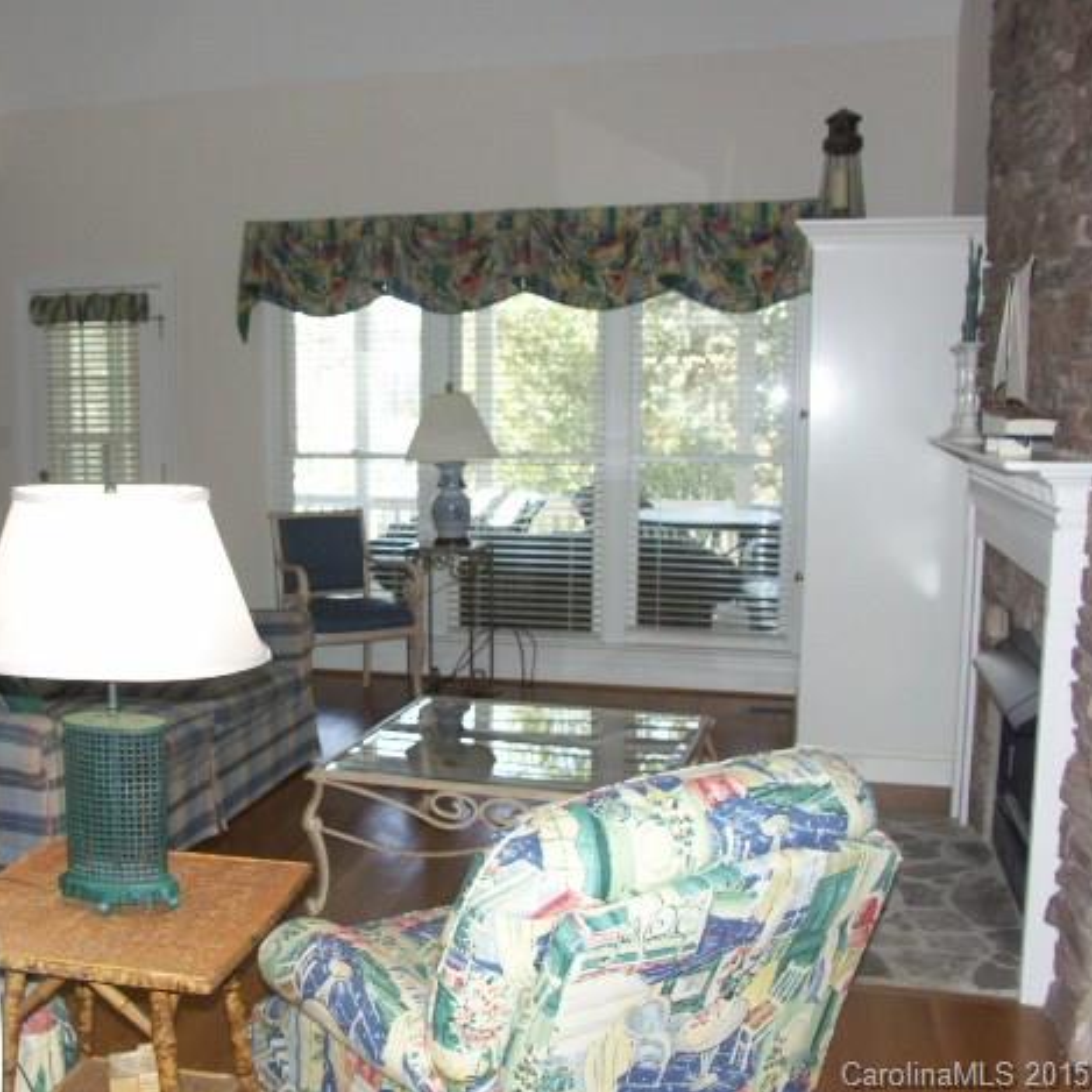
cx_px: 363
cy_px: 538
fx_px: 1249
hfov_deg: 46.5
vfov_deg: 47.2
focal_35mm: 35
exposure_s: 1/50
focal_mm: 7.5
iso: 100
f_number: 2.8
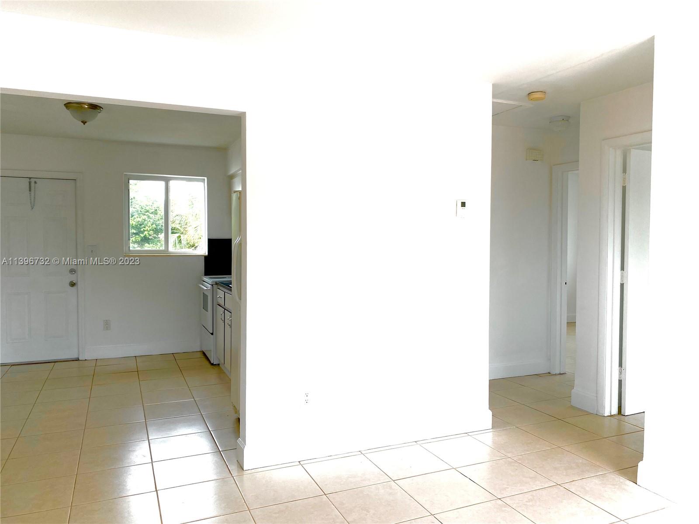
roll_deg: -0.6
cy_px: 262
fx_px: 525
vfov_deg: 53.1
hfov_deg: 67.3
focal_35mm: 26
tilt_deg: -3.0
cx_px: 350
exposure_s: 1/267
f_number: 1.8
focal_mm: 4.25
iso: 32
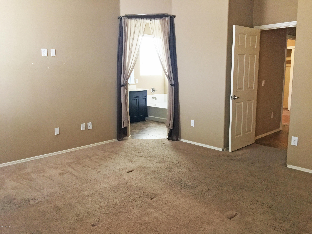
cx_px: 156
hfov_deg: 61.7
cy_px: 117
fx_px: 261
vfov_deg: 48.2
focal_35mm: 29
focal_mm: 4.15
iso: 200
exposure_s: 1/24
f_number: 2.2
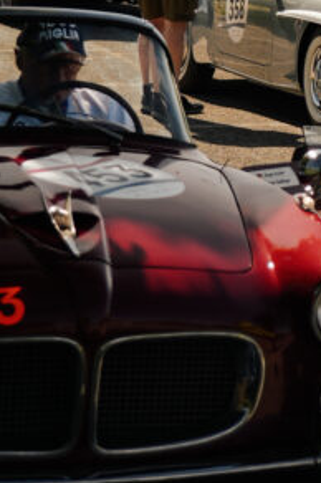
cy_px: -33
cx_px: 401
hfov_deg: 7.1
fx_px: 2574
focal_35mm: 192
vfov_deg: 10.6
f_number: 4
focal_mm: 40
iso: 100
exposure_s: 1/500
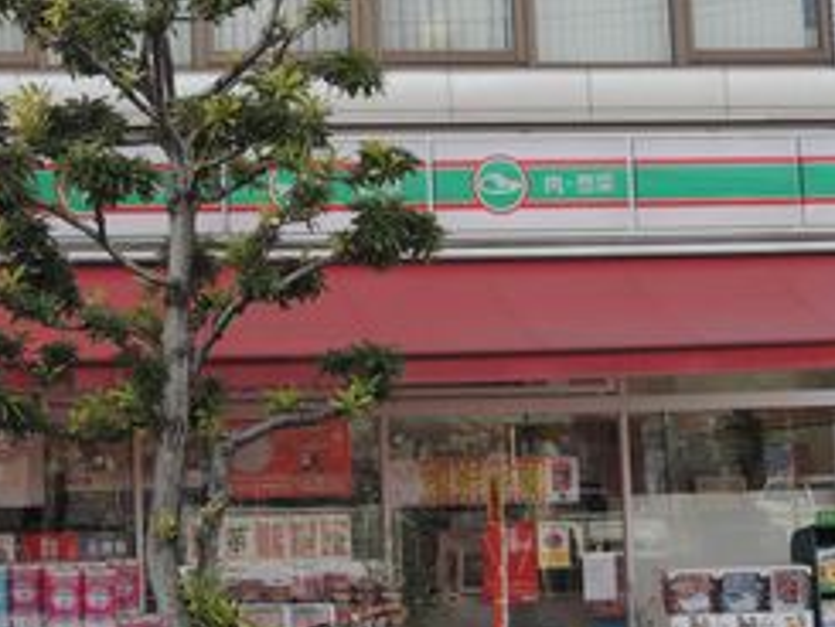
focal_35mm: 110
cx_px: 10
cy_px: 160
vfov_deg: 13.4
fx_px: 2655
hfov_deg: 17.5
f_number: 3.5
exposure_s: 1/400
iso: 100
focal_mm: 8.1
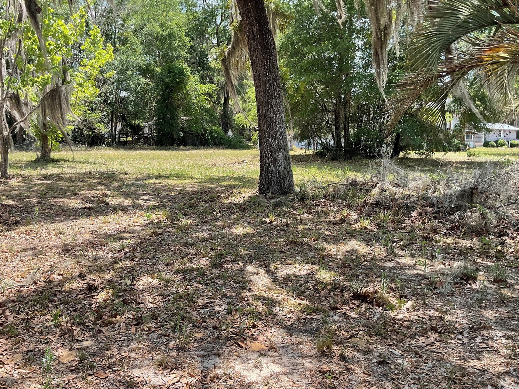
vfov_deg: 43.0
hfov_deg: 55.2
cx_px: 230
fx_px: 495
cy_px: 188
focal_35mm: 33
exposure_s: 1/478
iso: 16
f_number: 1.8
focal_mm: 3
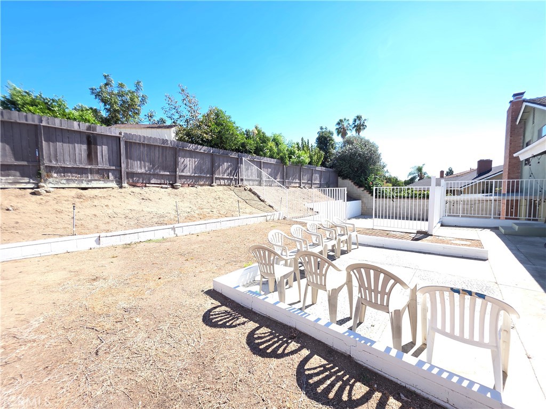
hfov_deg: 106.2
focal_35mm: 13
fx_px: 205
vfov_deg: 89.9
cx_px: 273
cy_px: 204
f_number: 1.9
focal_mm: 2.2
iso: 40
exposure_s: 1/565
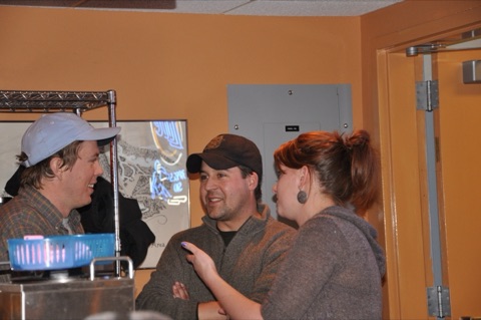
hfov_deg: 18.2
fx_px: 1502
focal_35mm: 112
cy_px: 160
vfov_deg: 12.2
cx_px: 240
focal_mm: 75
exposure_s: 1/60
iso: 800
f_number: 5.3
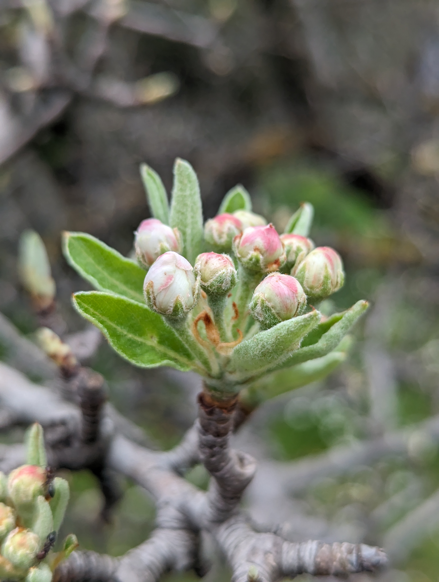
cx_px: 220
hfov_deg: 30.3
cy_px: 291
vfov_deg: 39.6
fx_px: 810
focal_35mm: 48
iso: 47
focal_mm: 6.81
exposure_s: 1/267
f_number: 1.85
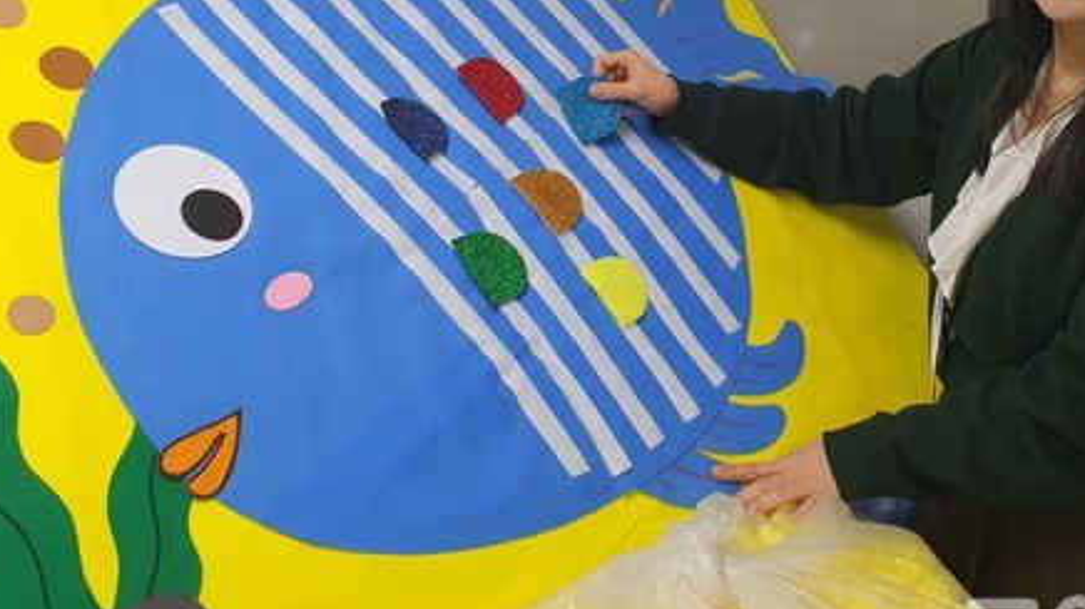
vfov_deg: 30.1
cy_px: 179
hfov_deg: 51.4
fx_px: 1122
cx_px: 627
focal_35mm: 39
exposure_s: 1/120
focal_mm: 4.3
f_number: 2.4
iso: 125
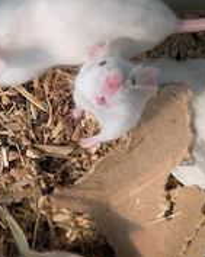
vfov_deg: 35.4
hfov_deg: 28.5
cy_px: 126
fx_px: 403
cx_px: 103
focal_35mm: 53
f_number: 1.7
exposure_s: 1/100
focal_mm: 4.53
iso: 296
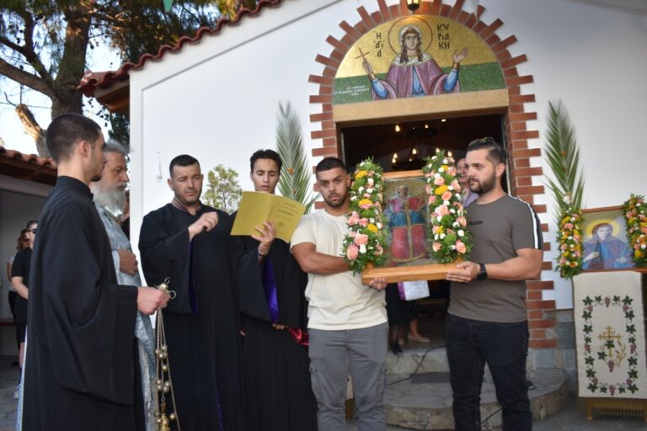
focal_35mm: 32
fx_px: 566
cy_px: 216
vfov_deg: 41.7
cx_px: 324
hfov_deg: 59.5
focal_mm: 21
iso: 320
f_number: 5
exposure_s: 1/200
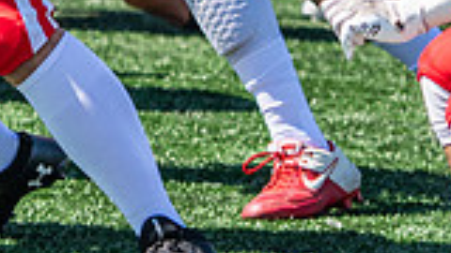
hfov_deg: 2.7
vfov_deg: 1.5
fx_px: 9675
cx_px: -248
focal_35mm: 809
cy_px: -432
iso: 160
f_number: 2.8
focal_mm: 112
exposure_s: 1/2500
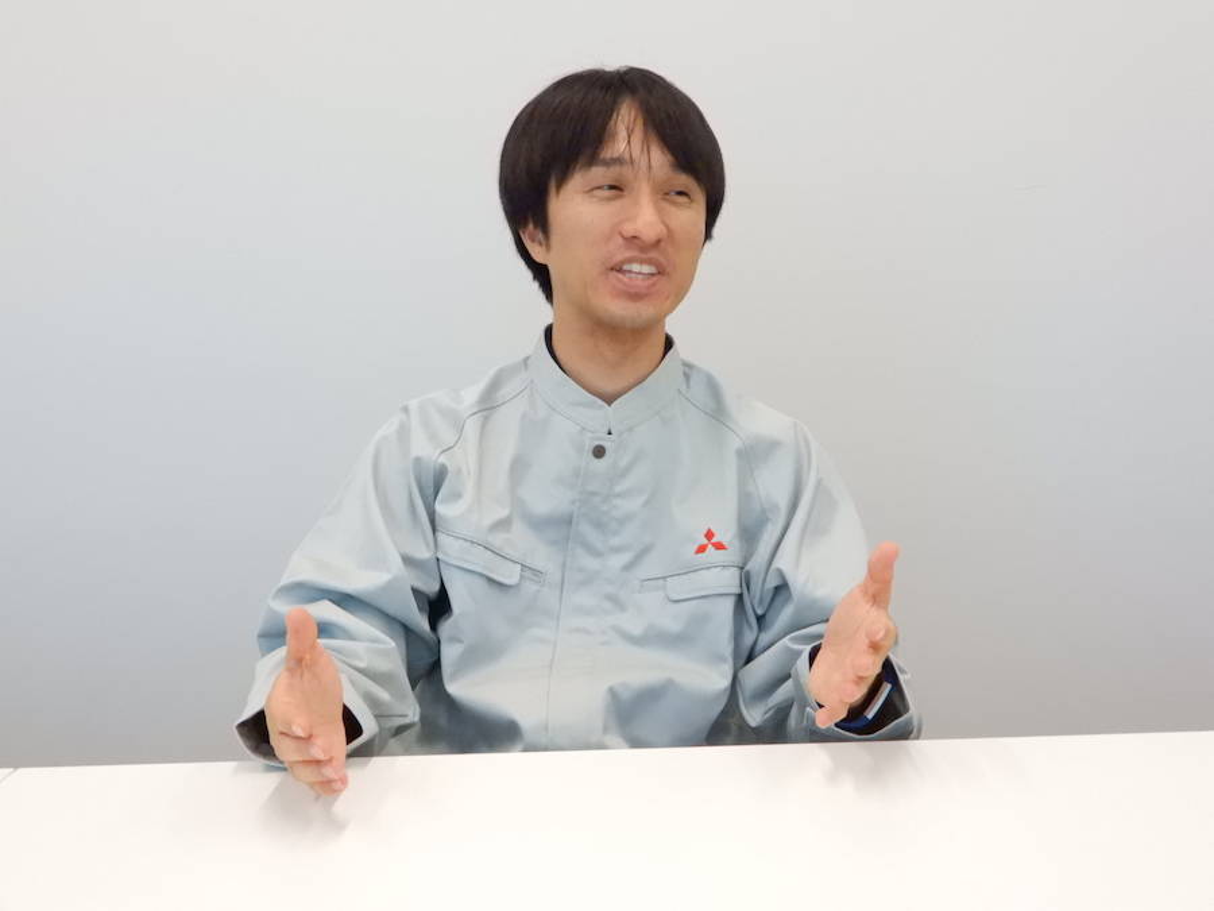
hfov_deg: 42.1
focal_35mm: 45
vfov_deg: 32.2
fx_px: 1578
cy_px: 456
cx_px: 607
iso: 1400
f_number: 4
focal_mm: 8
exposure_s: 1/320
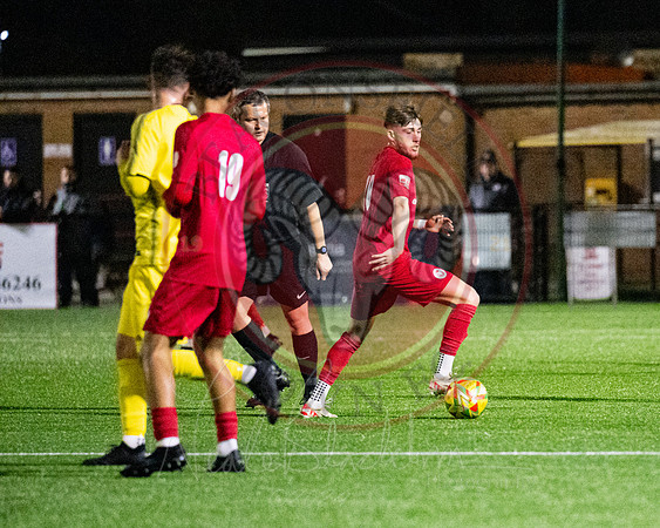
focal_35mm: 434
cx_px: 509
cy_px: 312
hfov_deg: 4.5
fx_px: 8480
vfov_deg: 3.6
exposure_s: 1/1000
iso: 8000
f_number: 2.8
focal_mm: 200
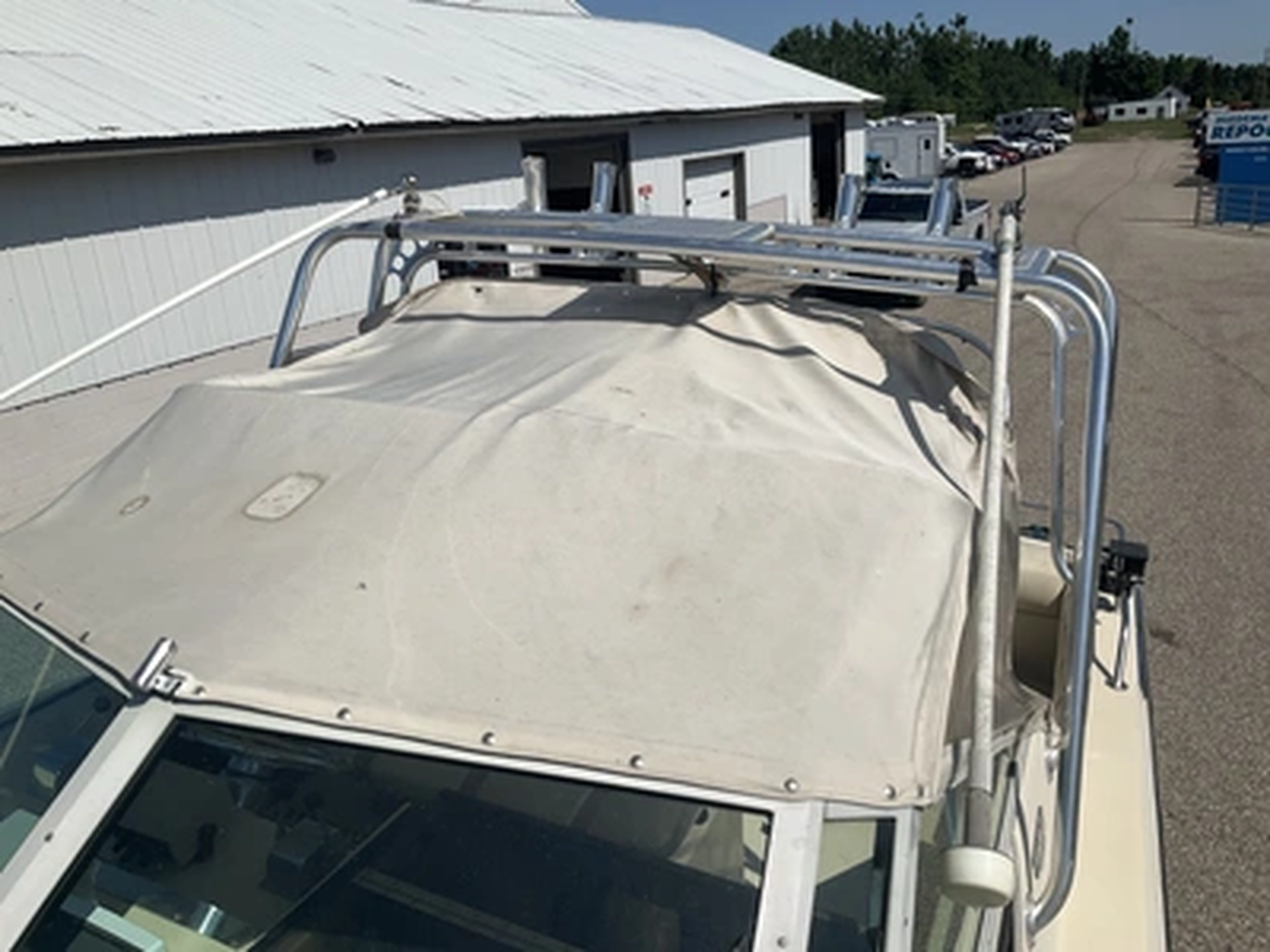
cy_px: 476
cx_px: 635
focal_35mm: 29
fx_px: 1064
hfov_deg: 61.7
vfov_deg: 48.2
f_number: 1.8
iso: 25
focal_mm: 3
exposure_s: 1/6536
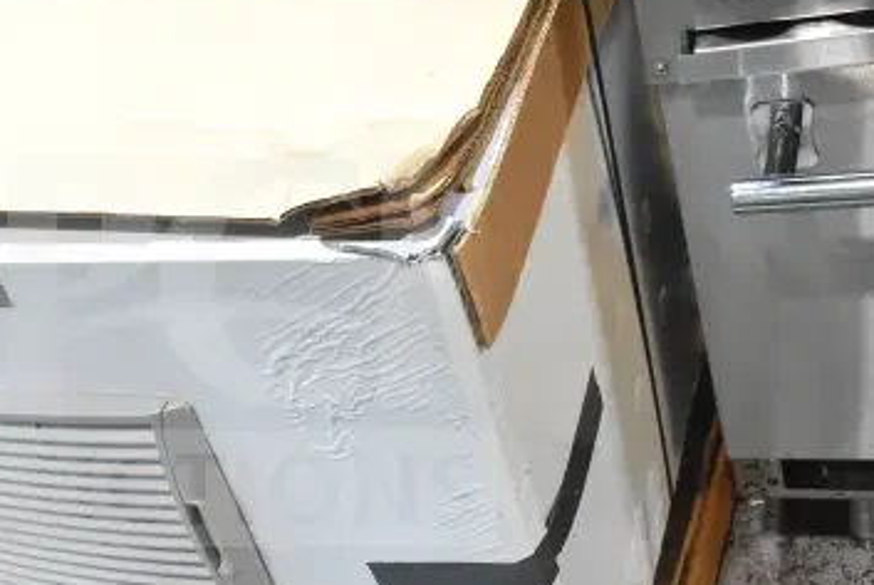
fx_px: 1385
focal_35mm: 57
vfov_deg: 23.8
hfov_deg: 34.3
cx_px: 218
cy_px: 351
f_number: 4.5
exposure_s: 1/80
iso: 1600
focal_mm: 22
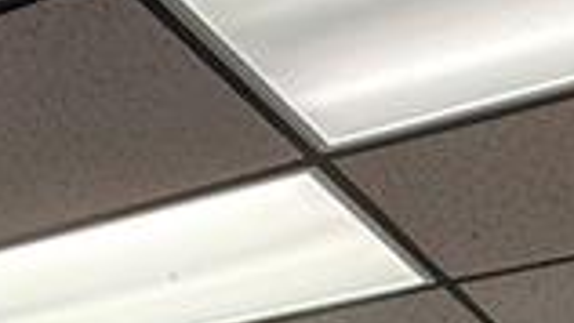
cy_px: 998
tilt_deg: -4.9
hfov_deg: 21.6
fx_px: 1507
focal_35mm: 99
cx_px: 269
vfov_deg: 9.4
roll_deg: +1.4
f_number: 2.2
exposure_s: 1/120
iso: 250
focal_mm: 2.22
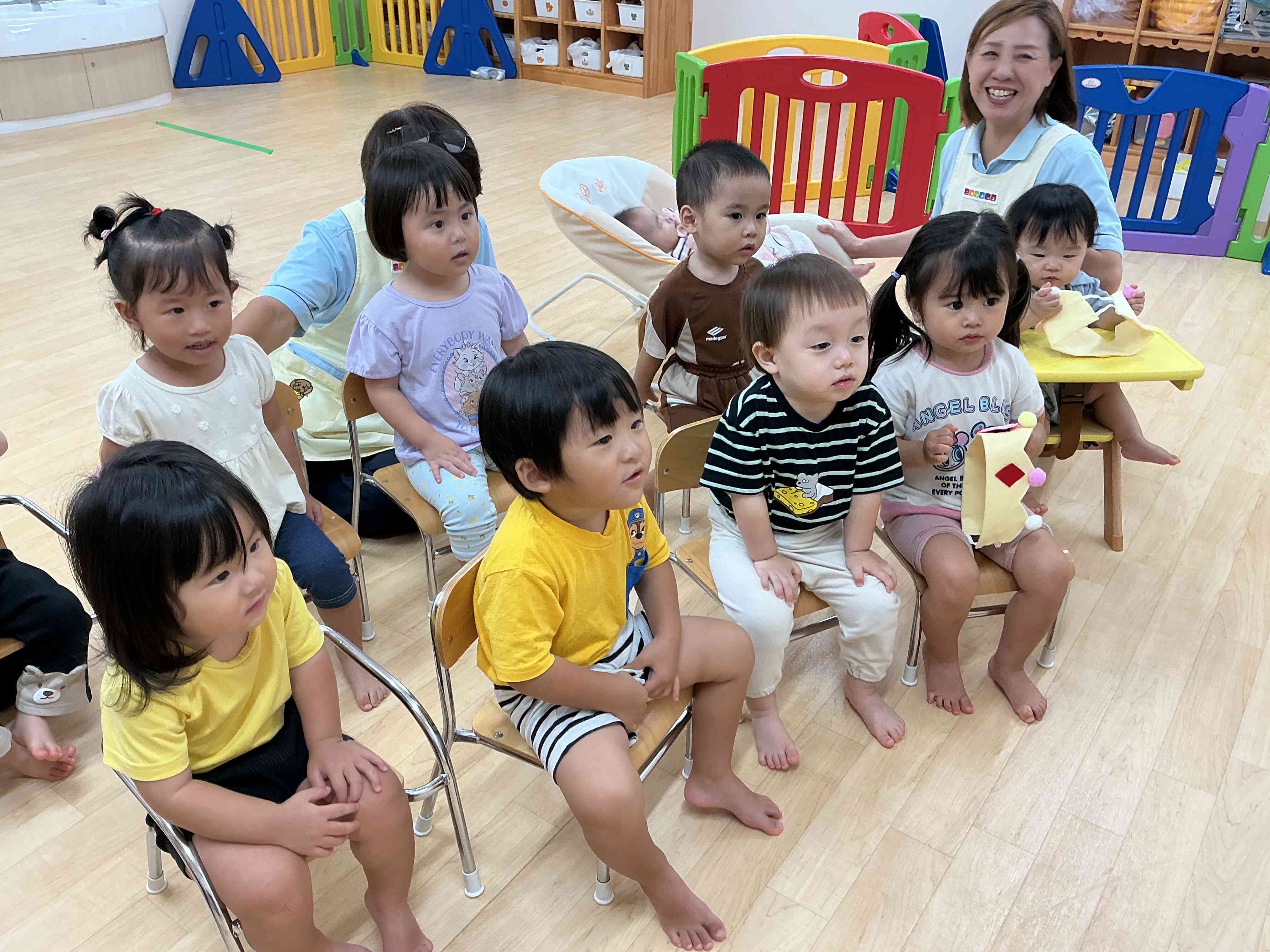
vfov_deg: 48.2
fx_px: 1064
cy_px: 476
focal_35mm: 29
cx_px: 635
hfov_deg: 61.7
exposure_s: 1/60
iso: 50
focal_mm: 3
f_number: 1.8
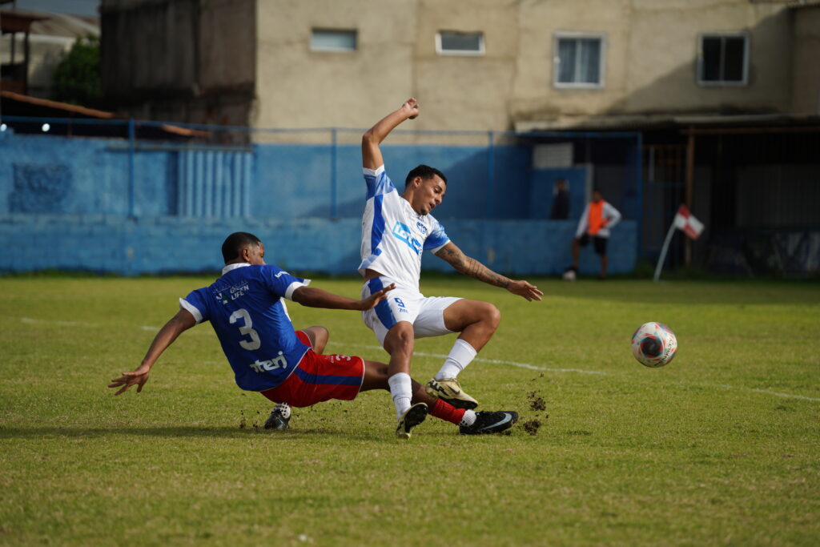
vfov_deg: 7.6
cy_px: 274
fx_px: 4100
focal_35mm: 180
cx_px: 410
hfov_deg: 11.4
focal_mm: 180
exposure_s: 1/2000
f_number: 4
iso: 200
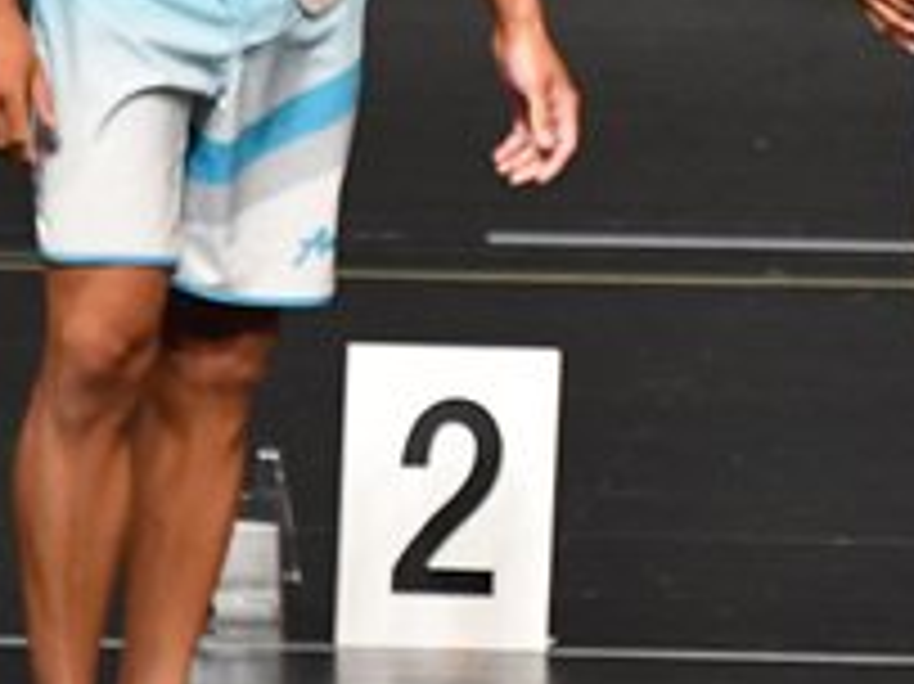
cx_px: 1087
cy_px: 68
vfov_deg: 1.4
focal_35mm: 1045
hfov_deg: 1.9
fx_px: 27576
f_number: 5.6
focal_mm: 190
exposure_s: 1/400
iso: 2500
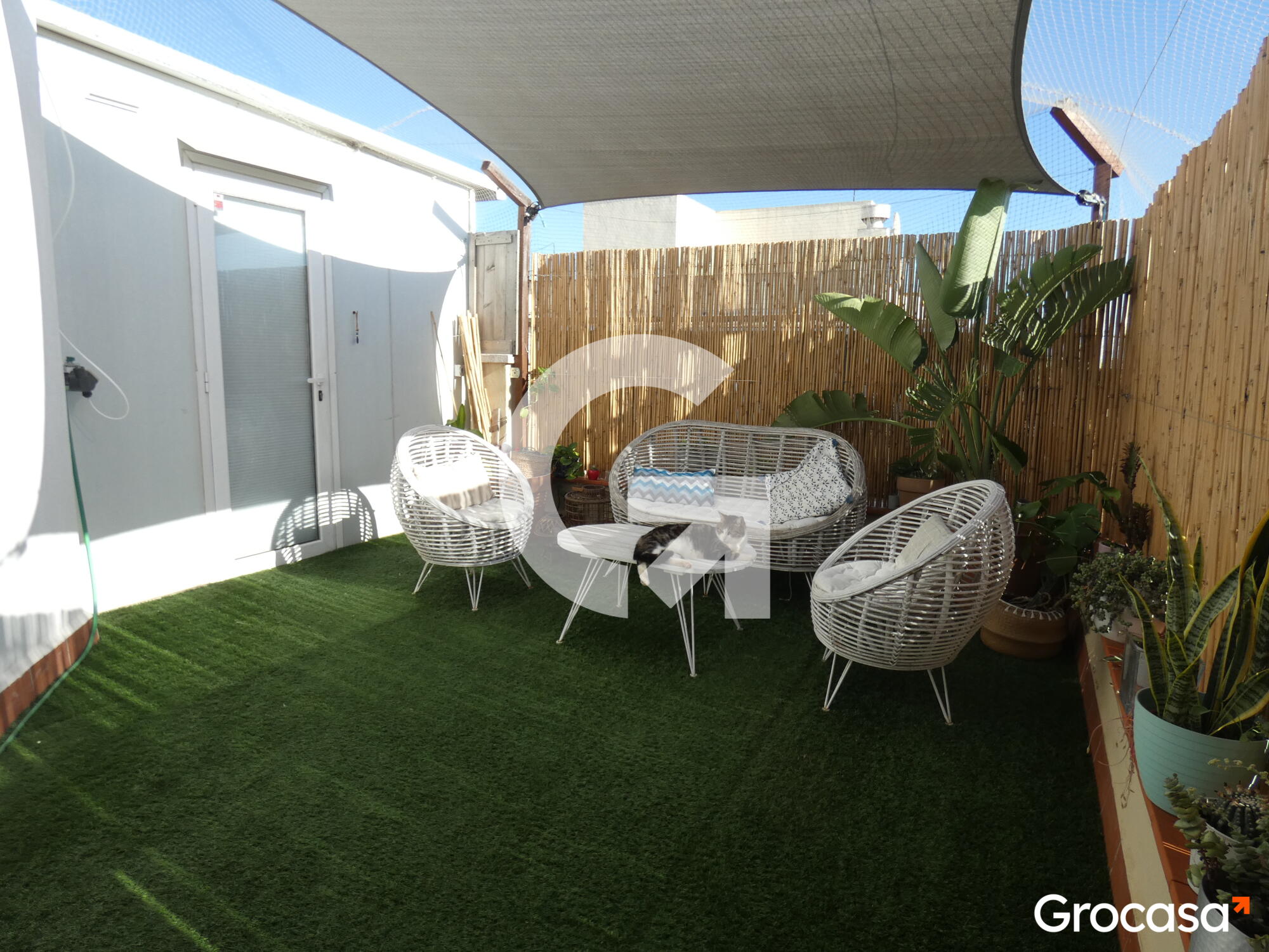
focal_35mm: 20
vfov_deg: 66.0
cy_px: 476
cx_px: 634
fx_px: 733
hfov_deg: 81.7
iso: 80
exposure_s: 1/640
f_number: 2.8
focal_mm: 3.6
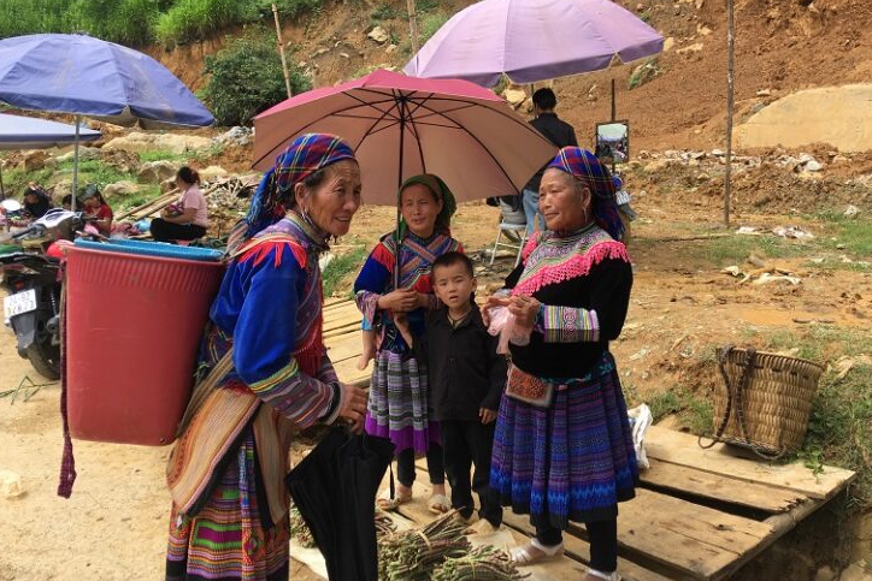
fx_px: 775
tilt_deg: -8.3
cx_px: 448
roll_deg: +0.3
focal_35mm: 32
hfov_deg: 58.7
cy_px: 272
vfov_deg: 41.1
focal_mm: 4.15
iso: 25
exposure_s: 1/761
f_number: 2.2
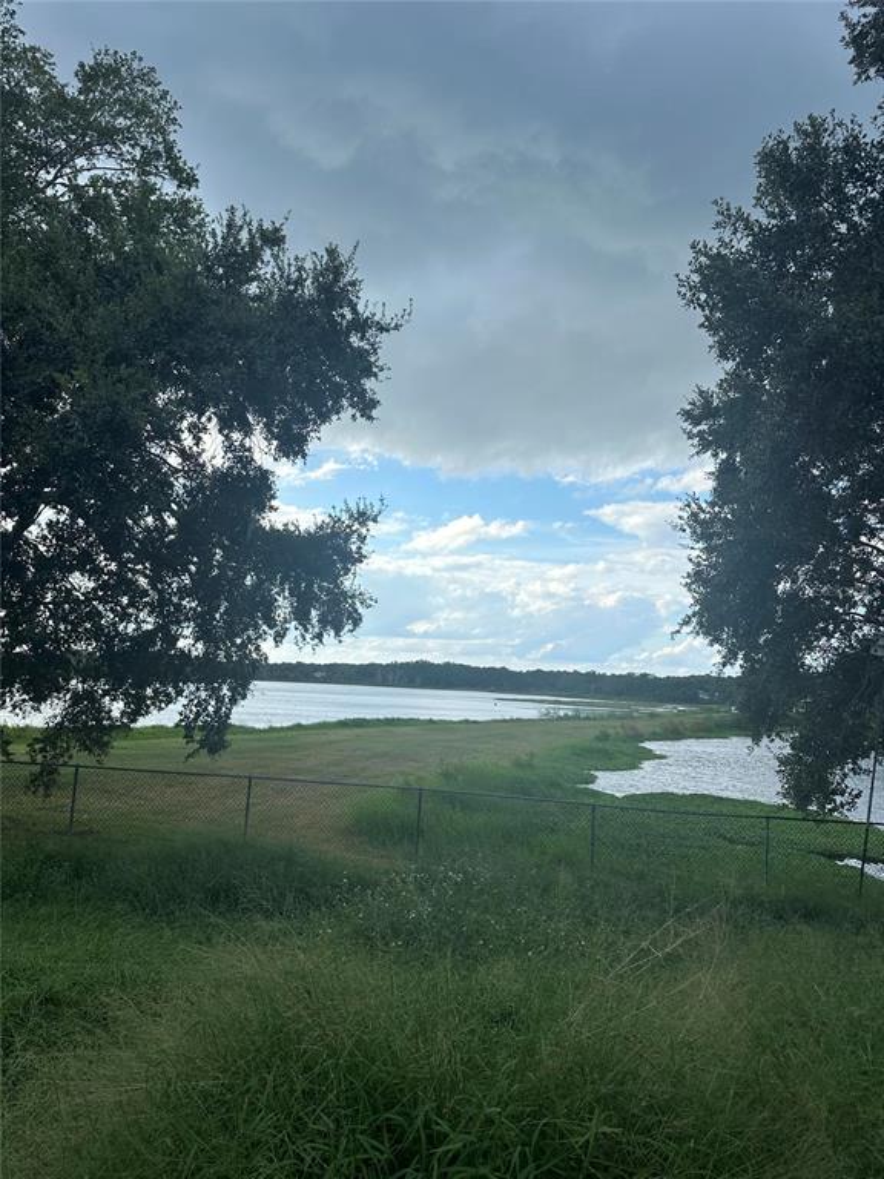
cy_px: 590
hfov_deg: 56.8
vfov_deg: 71.6
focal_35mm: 24
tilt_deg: +6.4
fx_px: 817
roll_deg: -3.9
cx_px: 442
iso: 80
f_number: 1.78
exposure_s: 1/2660
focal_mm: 6.86
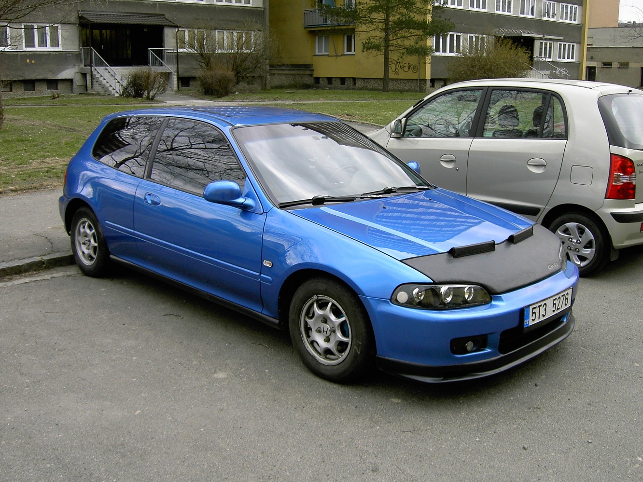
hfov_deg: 52.6
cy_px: 241
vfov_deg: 40.7
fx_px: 650
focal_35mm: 35
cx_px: 322
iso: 100
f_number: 4.8
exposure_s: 1/100
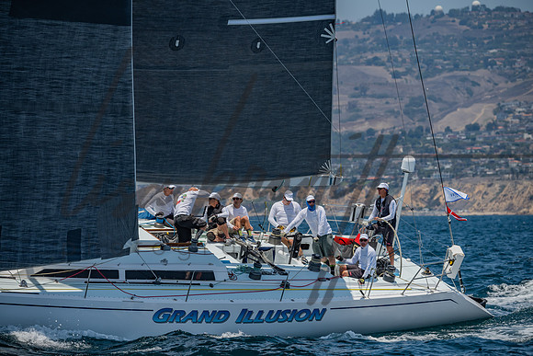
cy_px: 178
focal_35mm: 220
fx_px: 3258
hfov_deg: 9.4
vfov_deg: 6.2
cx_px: 266
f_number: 5.6
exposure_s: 1/2000
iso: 320
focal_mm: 220
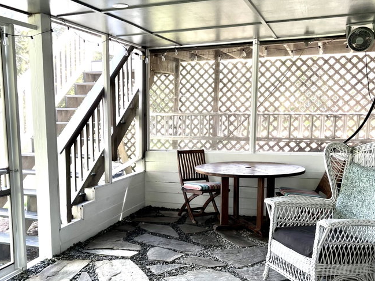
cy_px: 179
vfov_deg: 34.9
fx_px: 444
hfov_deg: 45.4
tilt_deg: -7.6
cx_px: 141
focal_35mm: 41
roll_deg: +0.5
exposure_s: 1/122
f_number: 1.5
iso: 32
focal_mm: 5.7
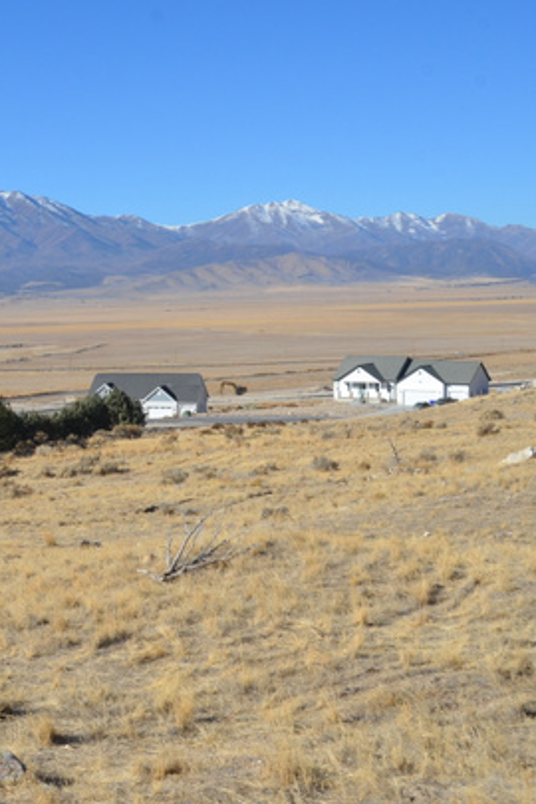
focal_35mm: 52
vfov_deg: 38.2
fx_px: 1161
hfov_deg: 24.5
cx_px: -28
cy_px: 419
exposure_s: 1/500
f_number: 11
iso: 400
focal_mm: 22
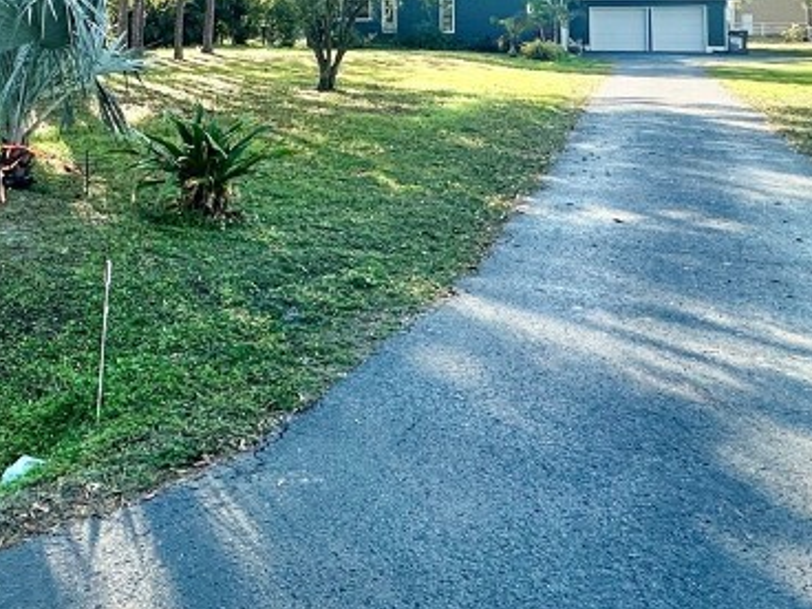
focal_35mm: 39
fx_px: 915
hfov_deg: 44.5
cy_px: -22
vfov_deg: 33.2
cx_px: 117
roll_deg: +0.9
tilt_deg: +2.8
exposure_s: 1/917
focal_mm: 2.22
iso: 40
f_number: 2.2
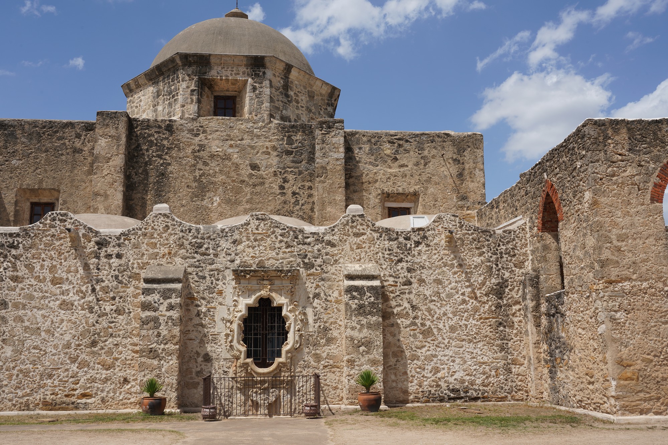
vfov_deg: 36.9
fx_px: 668
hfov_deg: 53.1
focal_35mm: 36
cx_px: 334
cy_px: 222
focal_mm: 36
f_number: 18
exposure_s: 1/100
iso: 100
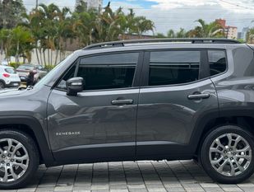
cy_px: 92
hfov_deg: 26.6
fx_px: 537
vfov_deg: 20.2
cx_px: 114
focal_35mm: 73
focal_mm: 6.76
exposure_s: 1/651
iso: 64
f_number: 1.78
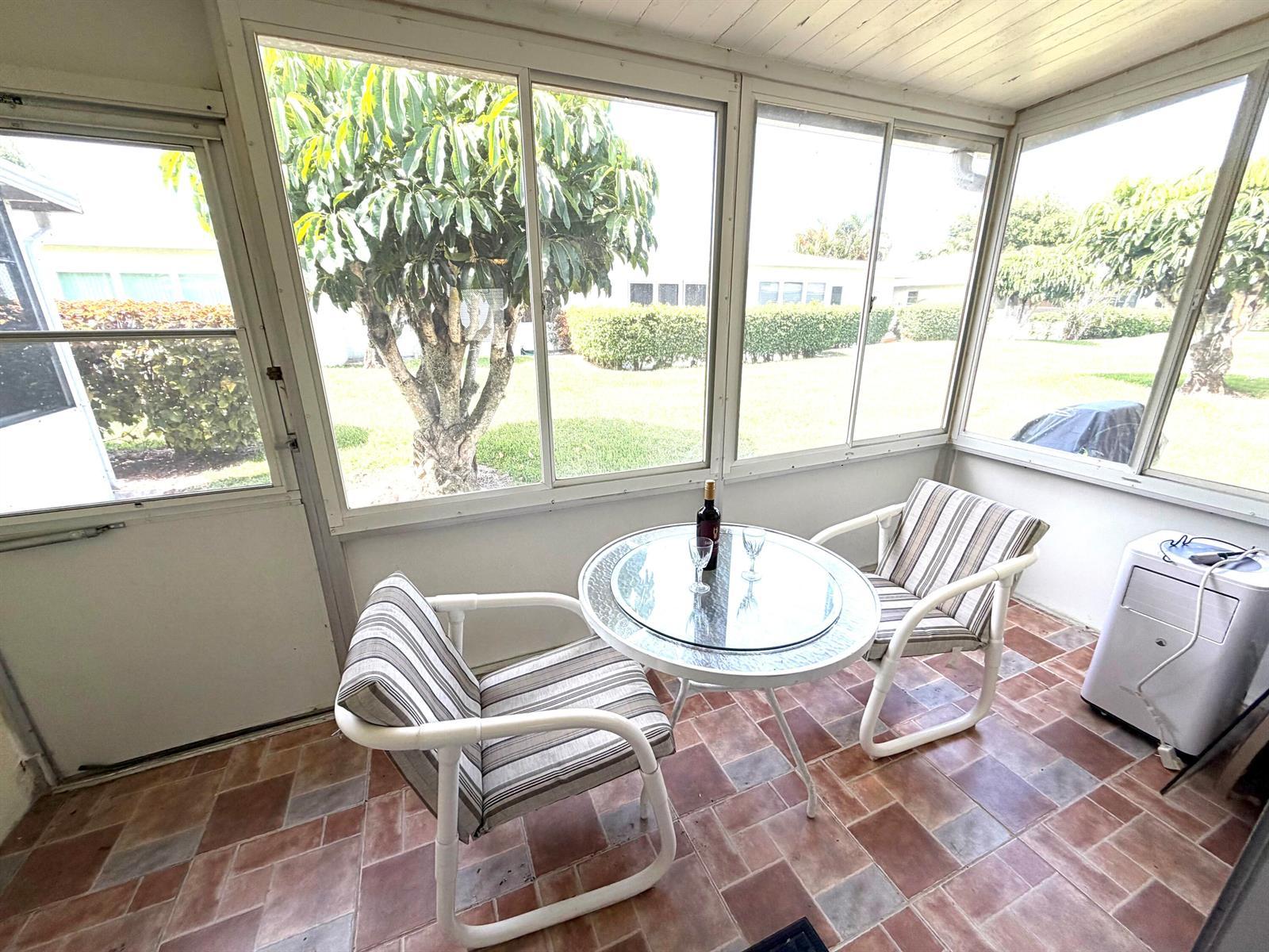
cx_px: 634
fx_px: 513
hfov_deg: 102.1
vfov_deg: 85.7
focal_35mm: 14
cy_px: 476
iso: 40
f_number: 2.2
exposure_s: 1/152
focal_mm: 2.22
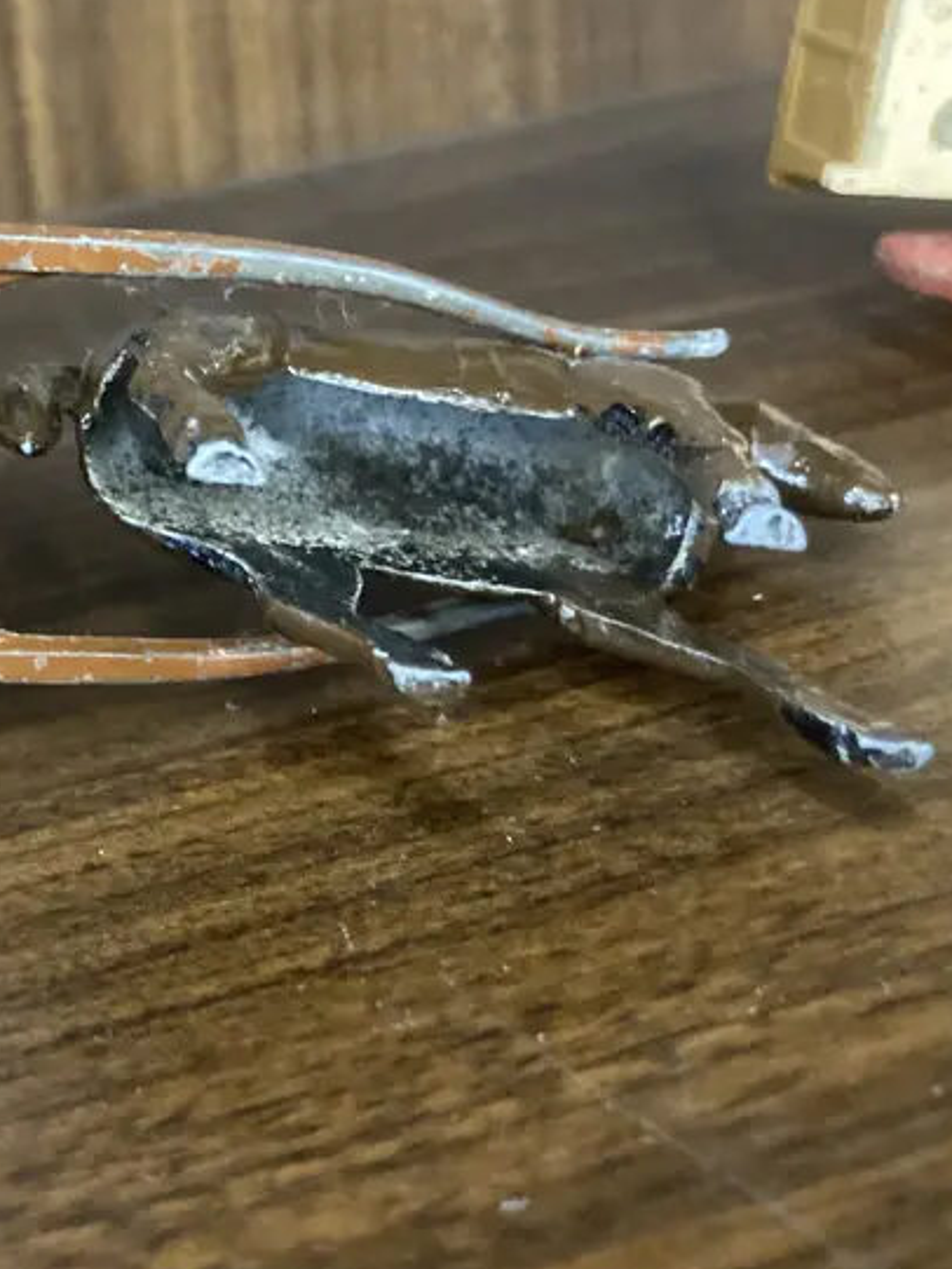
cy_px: 460
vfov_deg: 35.9
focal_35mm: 53
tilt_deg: -19.9
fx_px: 1943
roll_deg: +8.0
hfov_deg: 25.8
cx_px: -56
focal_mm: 3.99
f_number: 1.8
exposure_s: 1/25
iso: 500
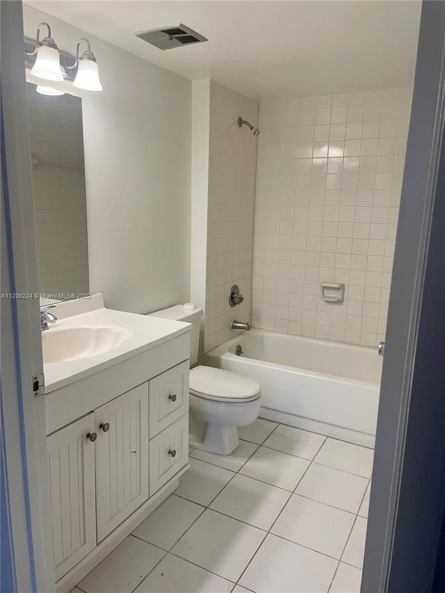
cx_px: 222
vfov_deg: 67.3
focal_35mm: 26
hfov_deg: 53.1
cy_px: 296
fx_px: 446
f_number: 1.6
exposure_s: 1/120
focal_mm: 4.2
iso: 40
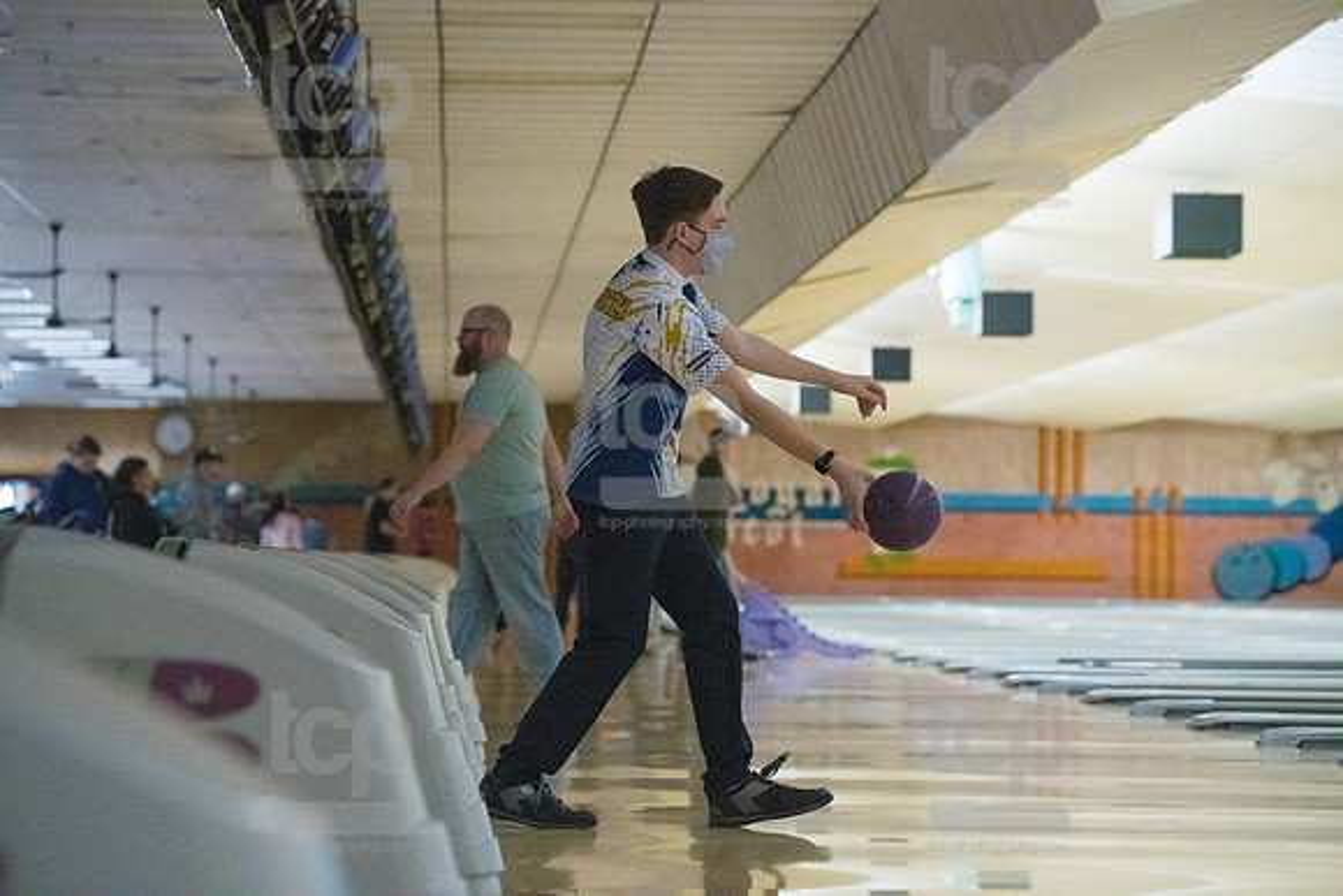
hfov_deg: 17.1
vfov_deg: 11.4
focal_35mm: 120
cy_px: 448
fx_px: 4478
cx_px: 672
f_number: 4
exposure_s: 1/1000
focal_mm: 120
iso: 10000
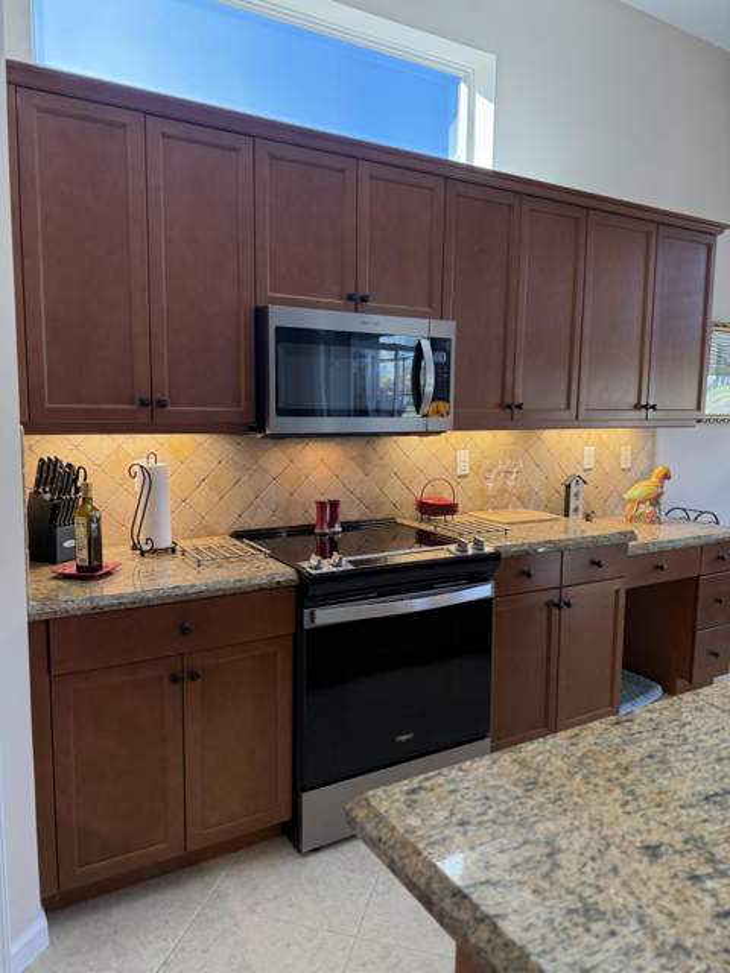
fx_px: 675
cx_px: 365
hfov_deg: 56.8
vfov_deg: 71.6
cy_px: 486
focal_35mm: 24
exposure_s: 1/120
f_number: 1.78
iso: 200
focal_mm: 6.76
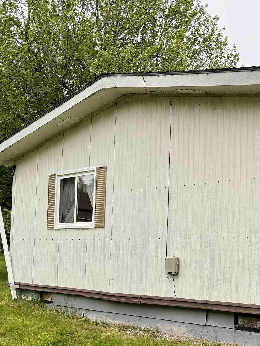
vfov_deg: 37.8
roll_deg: -1.4
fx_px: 501
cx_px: 288
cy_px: 228
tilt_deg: +3.9
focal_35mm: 50
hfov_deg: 26.7
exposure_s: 1/3425
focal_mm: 6.76
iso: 100
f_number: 1.78
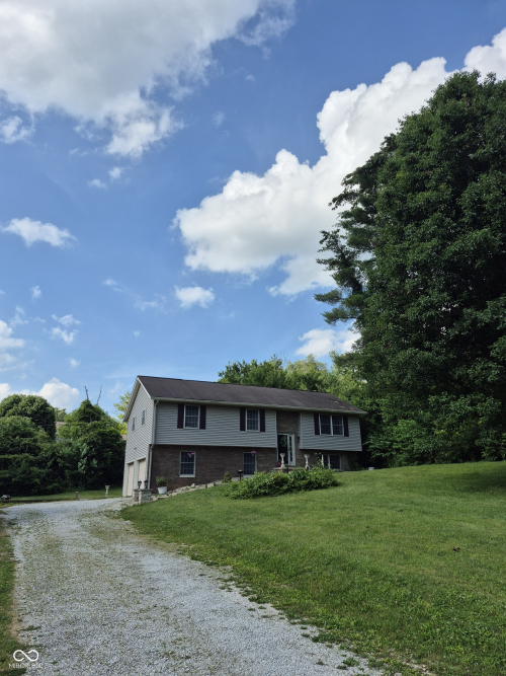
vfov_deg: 73.9
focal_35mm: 23
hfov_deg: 58.9
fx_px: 448
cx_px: 253
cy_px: 338
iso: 25
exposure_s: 1/2064
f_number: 1.8
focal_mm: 5.4
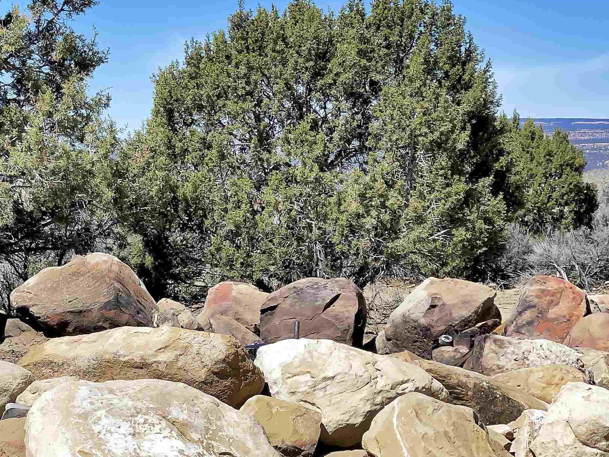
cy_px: 248
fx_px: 2129
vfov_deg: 12.2
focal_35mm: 121
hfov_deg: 16.1
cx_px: 54
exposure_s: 1/2481
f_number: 2.2
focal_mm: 7.5
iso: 32
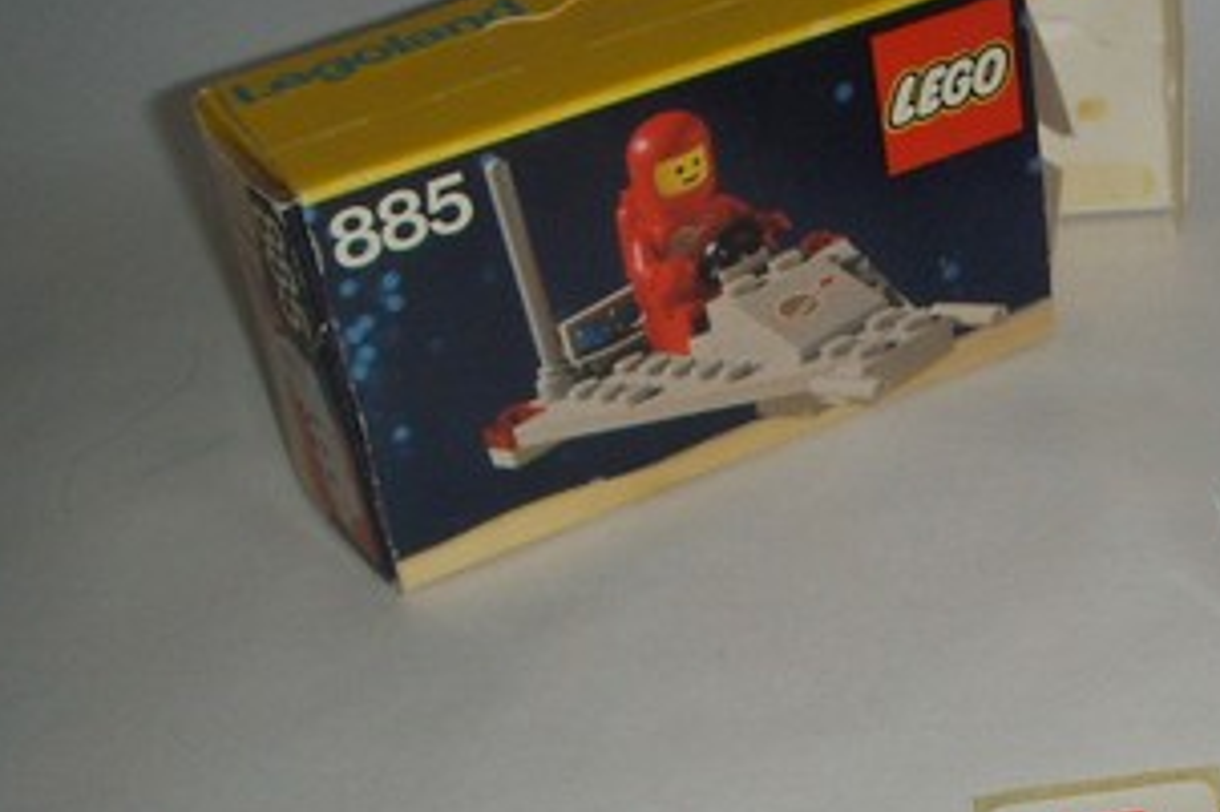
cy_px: 671
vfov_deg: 15.7
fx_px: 2913
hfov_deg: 22.6
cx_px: 1273
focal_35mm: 86
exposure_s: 1/45
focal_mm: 6.6
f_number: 3.5
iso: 100
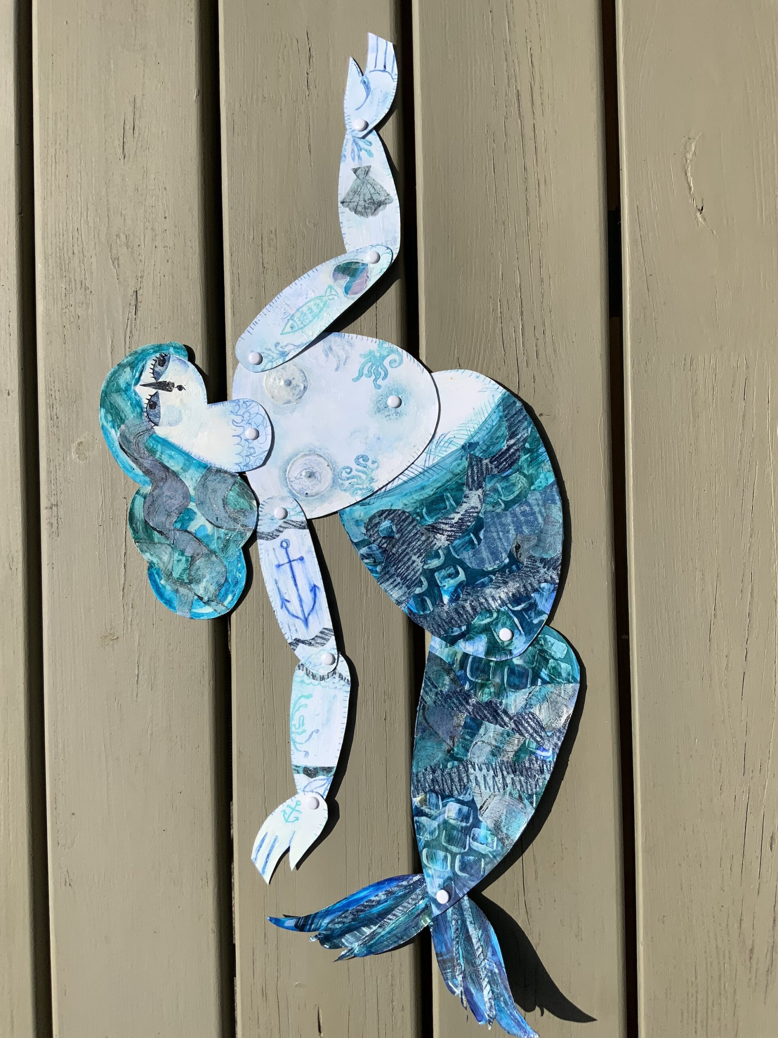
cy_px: 519
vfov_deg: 61.7
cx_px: 389
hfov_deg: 48.2
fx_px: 869
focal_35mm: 29
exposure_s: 1/4405
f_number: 1.8
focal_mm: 3
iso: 16
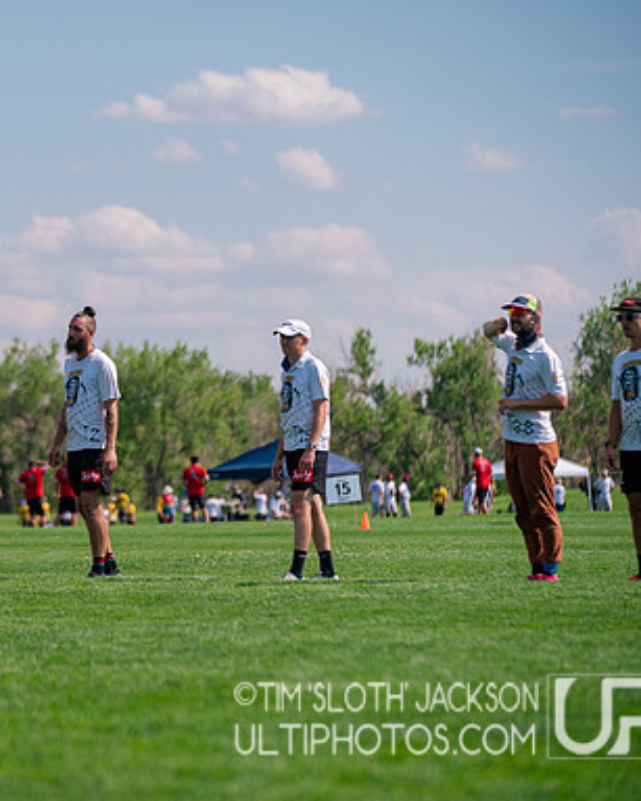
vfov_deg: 11.4
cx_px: 102
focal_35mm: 170
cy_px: 402
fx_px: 4033
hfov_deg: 9.1
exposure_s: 1/16000
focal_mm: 120
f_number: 2.8
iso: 640
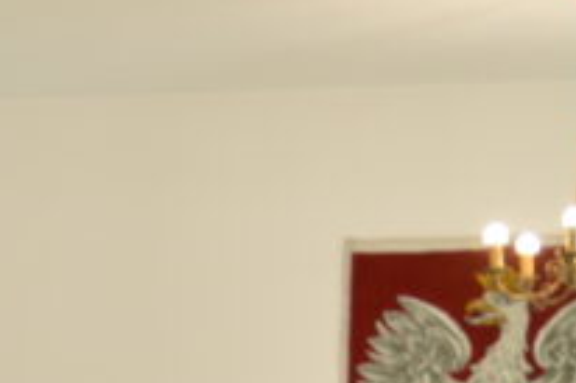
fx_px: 2798
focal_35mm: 175
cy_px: 1043
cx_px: -408
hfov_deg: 11.1
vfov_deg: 7.2
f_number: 4
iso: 280
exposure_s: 1/60
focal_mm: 20
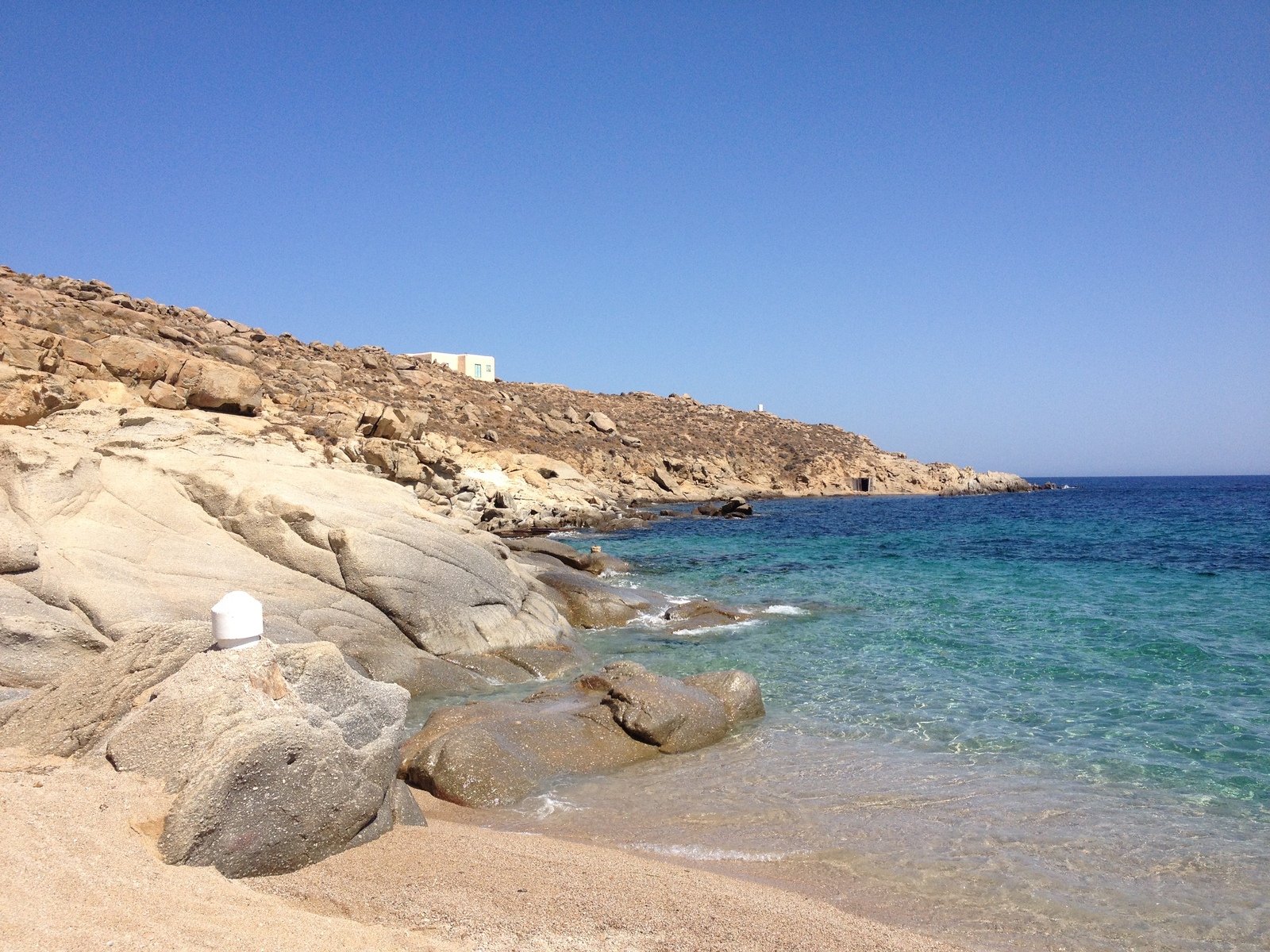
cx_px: 635
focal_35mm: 35
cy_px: 476
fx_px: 1284
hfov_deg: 52.6
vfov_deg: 40.7
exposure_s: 1/2404
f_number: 2.4
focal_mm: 4.28
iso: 50
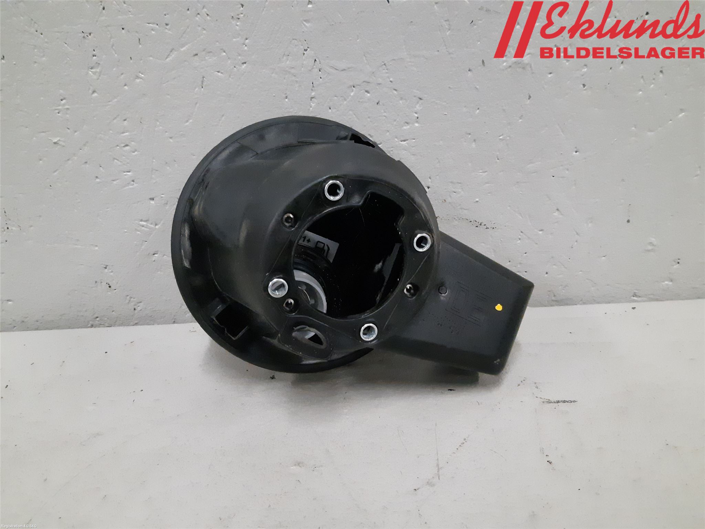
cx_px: 352
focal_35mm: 26
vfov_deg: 53.1
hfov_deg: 67.3
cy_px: 264
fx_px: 530
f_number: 1.7
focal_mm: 3.93
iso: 800
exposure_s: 1/209
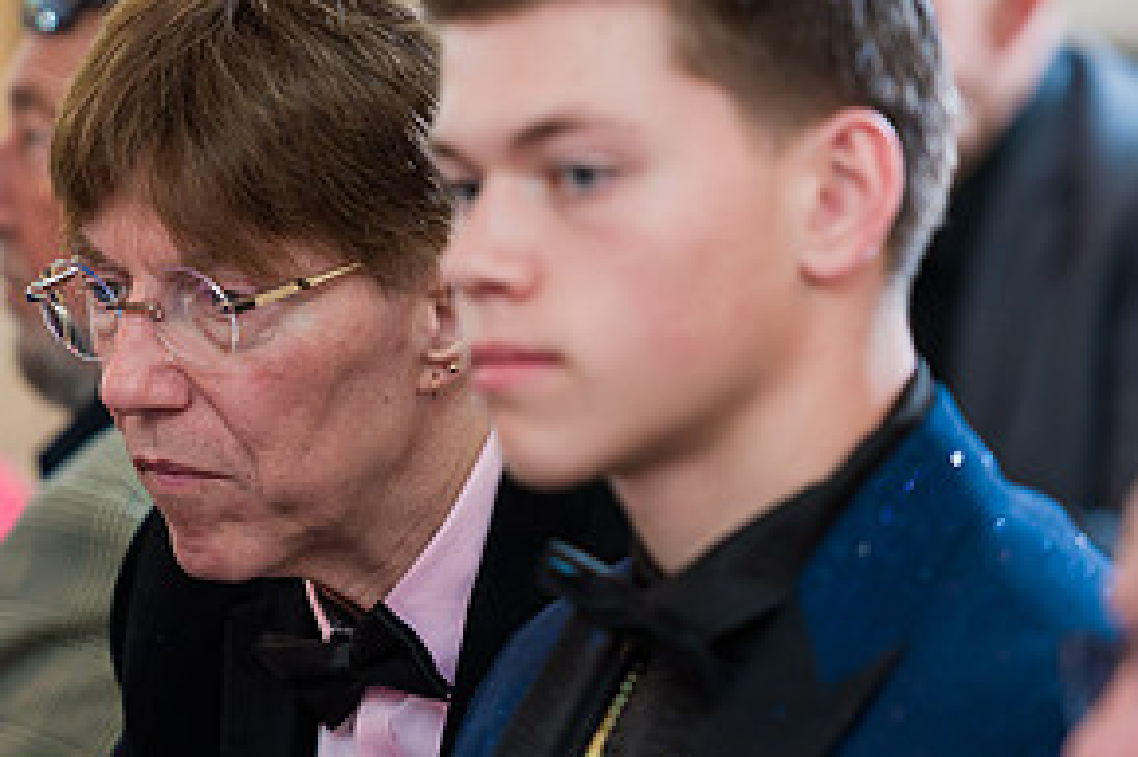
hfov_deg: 5.9
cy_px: 403
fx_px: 11120
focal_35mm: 352
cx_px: 198
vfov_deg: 3.9
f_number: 3.2
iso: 1250
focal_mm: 175
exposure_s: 1/200
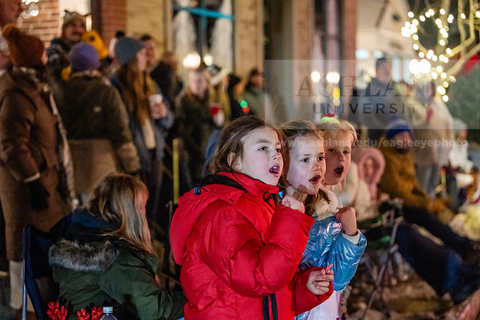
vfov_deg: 19.5
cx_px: 240
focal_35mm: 70
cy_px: 160
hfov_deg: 28.8
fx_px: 934
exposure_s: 1/160
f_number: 2.8
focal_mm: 70
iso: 8000
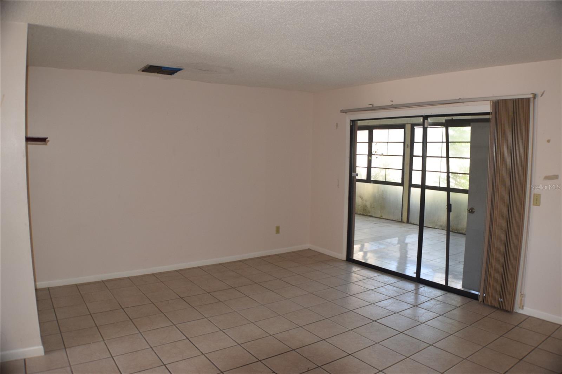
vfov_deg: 40.0
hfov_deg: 57.2
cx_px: 281
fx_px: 515
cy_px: 187
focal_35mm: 33
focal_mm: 22
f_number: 5.6
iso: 720
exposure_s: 1/125
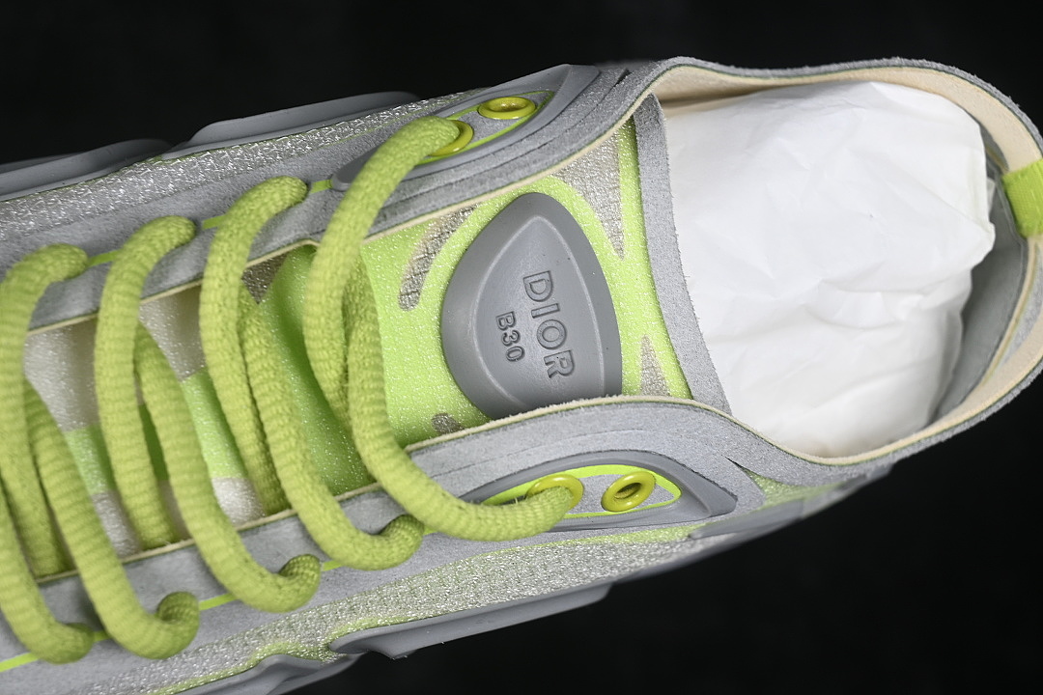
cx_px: 522
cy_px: 348
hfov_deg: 27.0
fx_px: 2173
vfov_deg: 18.2
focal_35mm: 75
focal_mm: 50
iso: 160
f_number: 7.1
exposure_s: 1/80
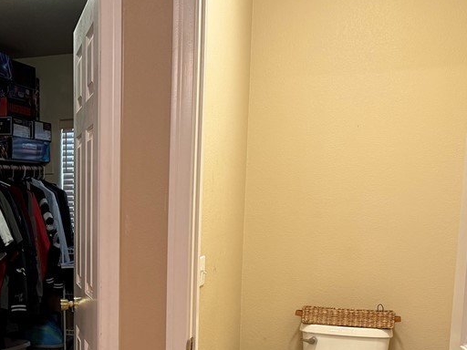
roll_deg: +0.6
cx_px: 73
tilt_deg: -8.2
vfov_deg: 29.4
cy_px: 295
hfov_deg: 37.7
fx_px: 648
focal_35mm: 48
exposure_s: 1/60
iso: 320
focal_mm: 6.76
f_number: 1.78
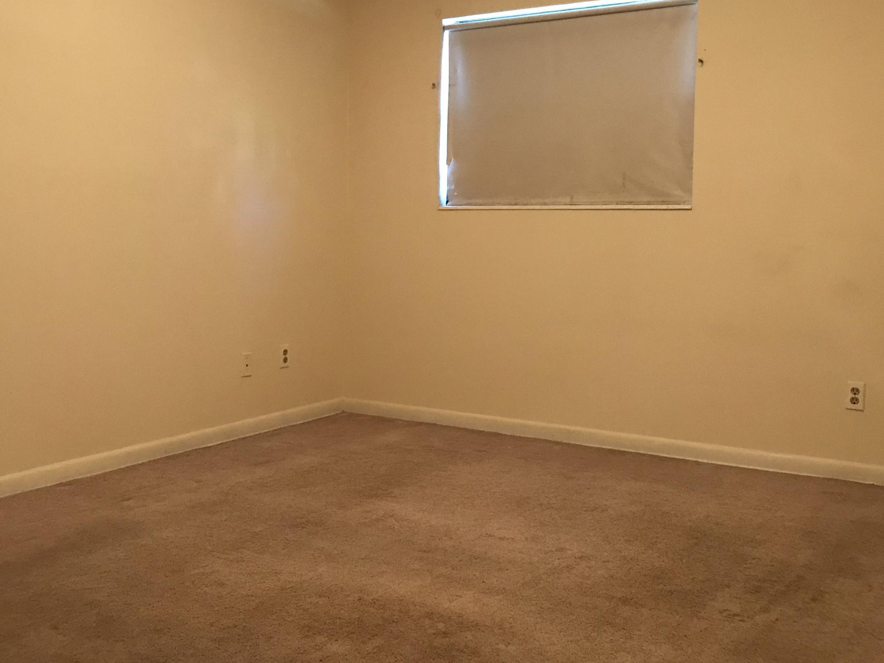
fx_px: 970
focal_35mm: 38
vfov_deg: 37.6
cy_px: 270
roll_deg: -0.8
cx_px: 449
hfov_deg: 49.0
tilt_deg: -2.6
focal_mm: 3.99
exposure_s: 1/11
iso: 100
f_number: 1.8
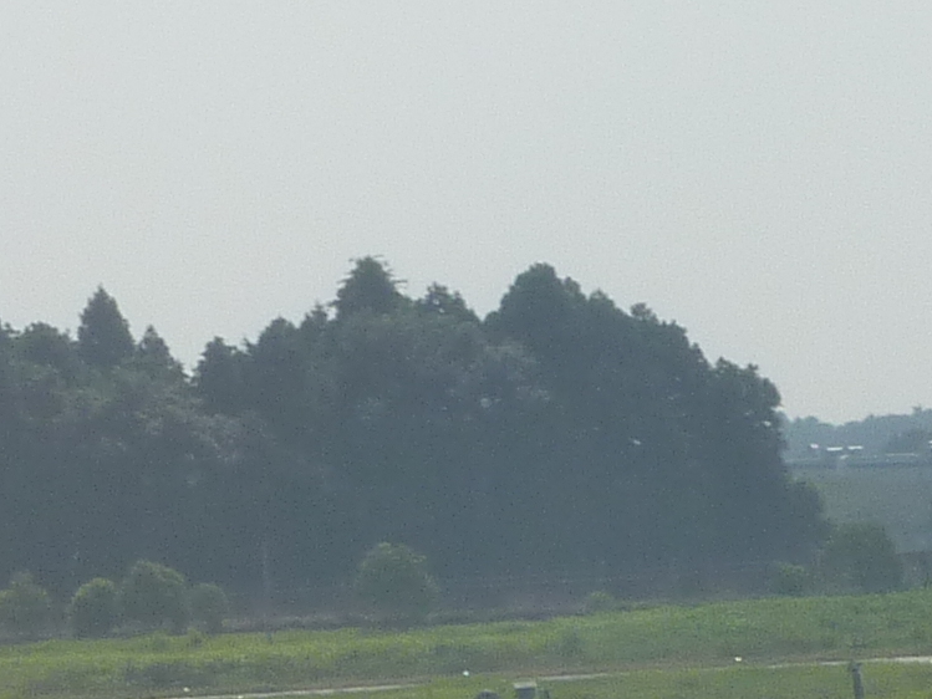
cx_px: 503
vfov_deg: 3.6
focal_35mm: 410
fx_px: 11041
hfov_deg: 4.8
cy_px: 735
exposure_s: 1/400
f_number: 5.6
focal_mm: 13.7
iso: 125
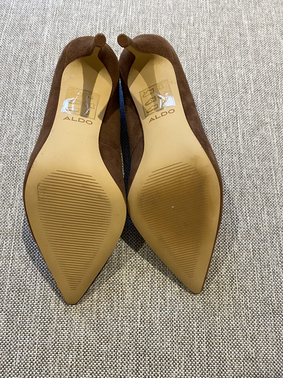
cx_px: 142
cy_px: 189
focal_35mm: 26
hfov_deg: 53.1
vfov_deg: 67.3
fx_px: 283
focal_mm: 4.25
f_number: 1.8
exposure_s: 1/60
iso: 160
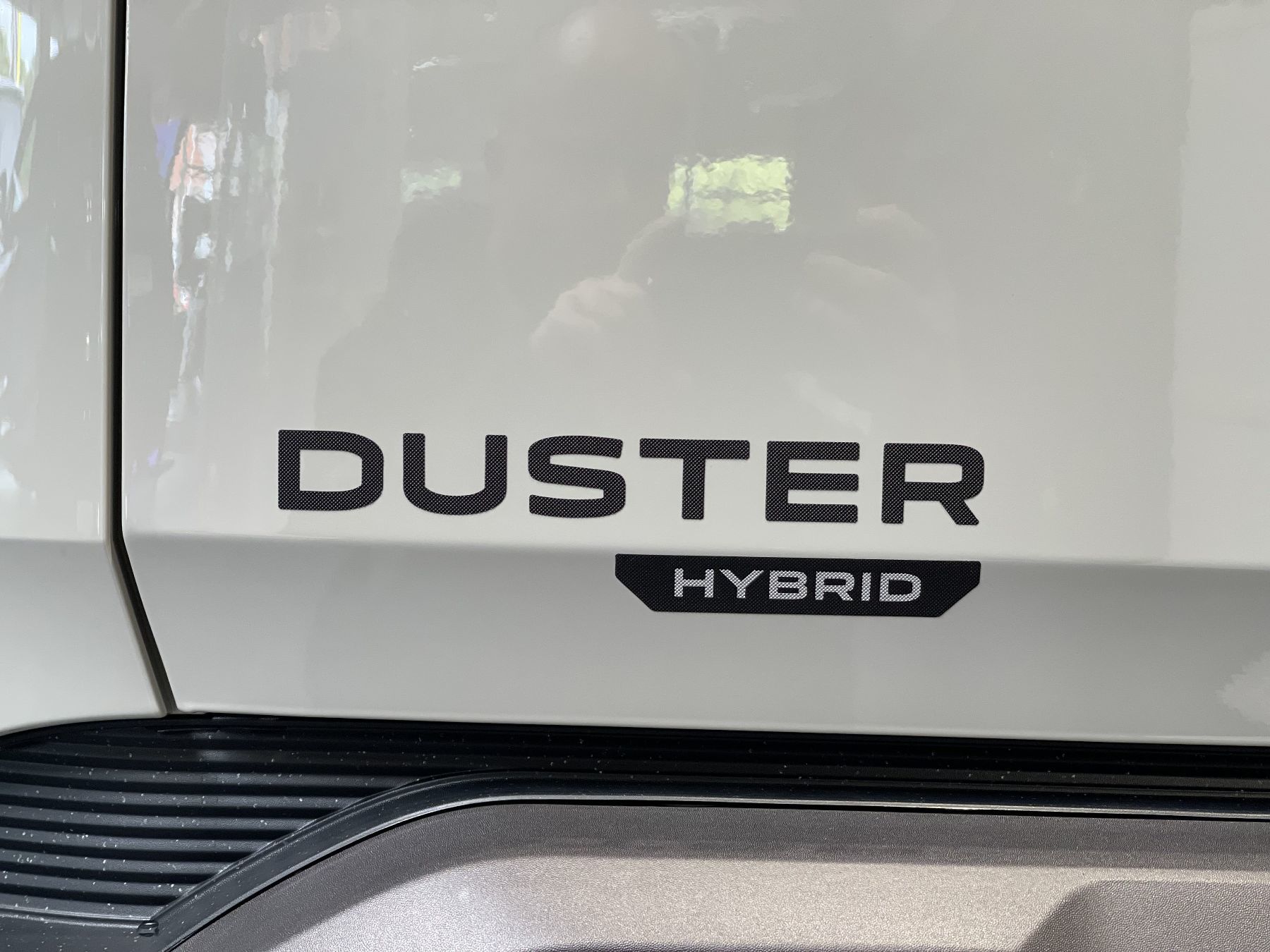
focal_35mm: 64
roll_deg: -2.2
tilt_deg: -6.1
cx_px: 635
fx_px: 2348
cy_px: 476
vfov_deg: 22.9
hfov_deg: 30.3
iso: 160
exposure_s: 1/100
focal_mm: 7.5
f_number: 2.2
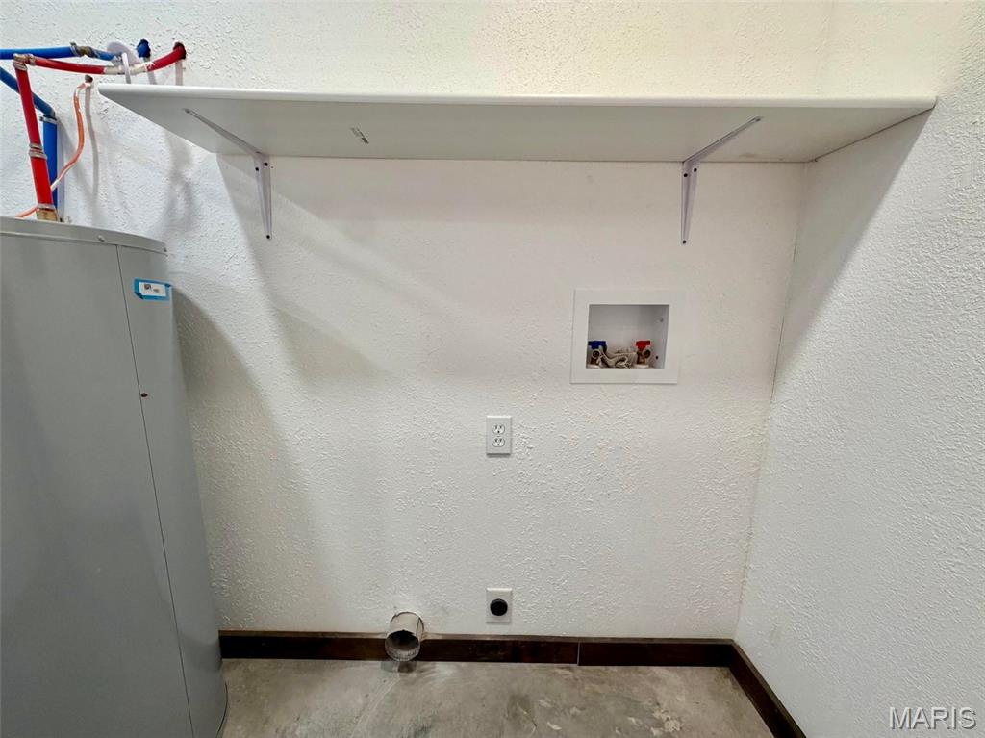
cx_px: 492
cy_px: 369
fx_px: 398
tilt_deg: -11.0
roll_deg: -0.6
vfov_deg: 85.6
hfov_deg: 102.1
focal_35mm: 14
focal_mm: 2.22
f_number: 2.2
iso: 250
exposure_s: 1/120
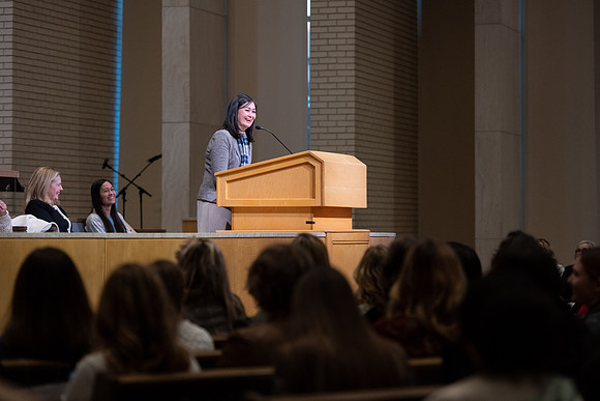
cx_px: 305
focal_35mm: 124
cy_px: 197
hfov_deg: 16.5
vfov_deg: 11.1
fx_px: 2066
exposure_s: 1/500
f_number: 3.2
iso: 1600
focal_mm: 122
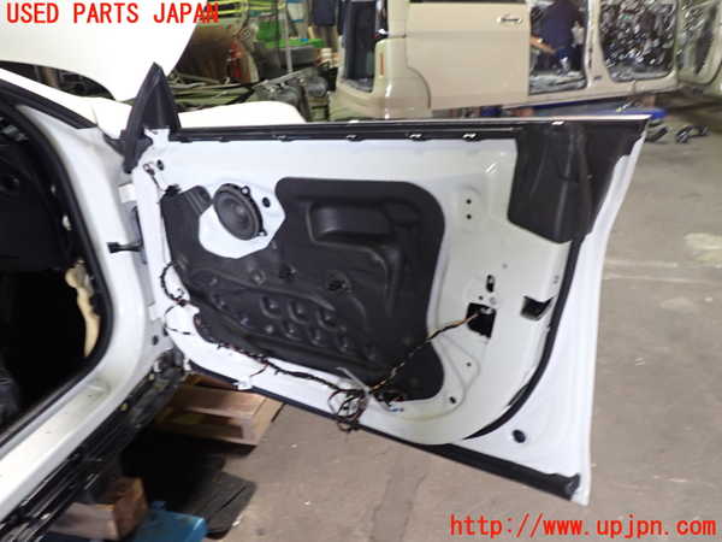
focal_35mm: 30
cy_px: 271
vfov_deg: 46.8
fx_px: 626
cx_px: 361
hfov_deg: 60.0
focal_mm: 5.4
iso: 250
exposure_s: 1/30
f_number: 2.3
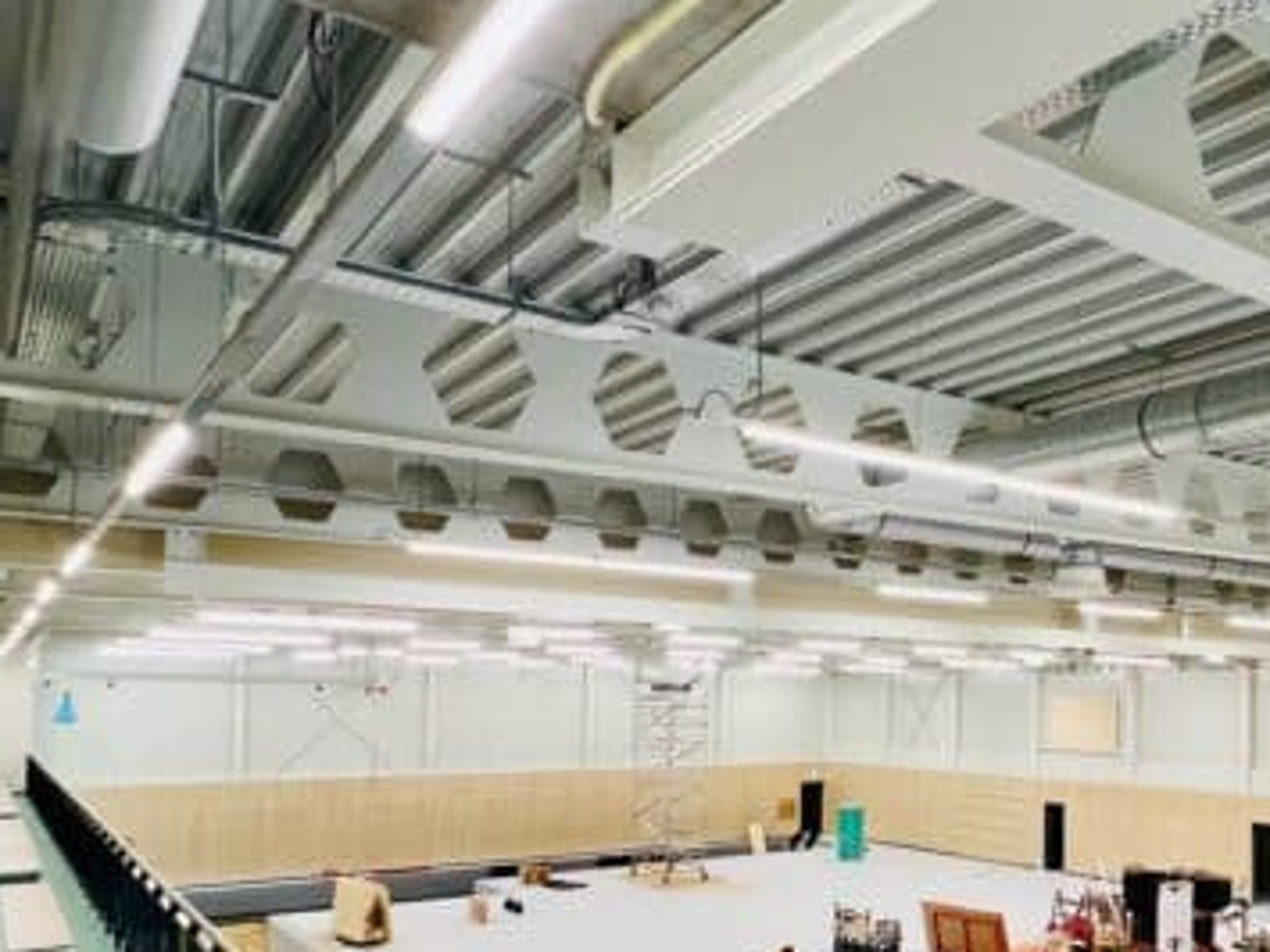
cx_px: 1066
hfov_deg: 67.1
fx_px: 807
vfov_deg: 58.6
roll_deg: -0.6
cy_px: 687
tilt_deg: +1.4
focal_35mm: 22
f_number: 1.8
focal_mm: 1.57
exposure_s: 1/98
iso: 250
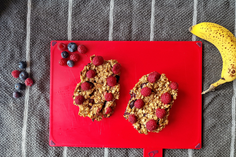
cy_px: 86
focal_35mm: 24
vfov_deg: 53.1
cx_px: 118
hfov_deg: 73.7
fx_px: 157
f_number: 1.8
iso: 50
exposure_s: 1/217
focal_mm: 6.4
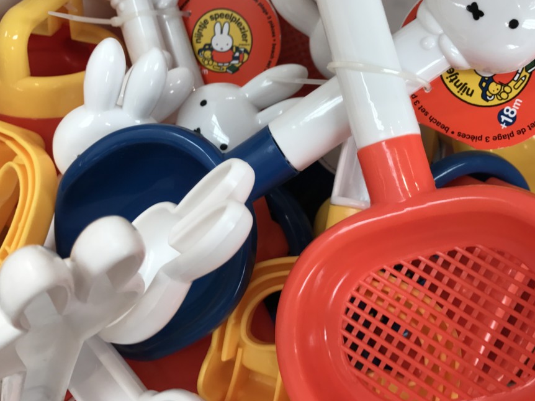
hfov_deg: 47.8
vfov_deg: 36.5
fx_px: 603
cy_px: 145
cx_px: 303
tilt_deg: -85.1
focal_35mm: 39
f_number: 1.8
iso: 32
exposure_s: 1/50
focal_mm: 3.99
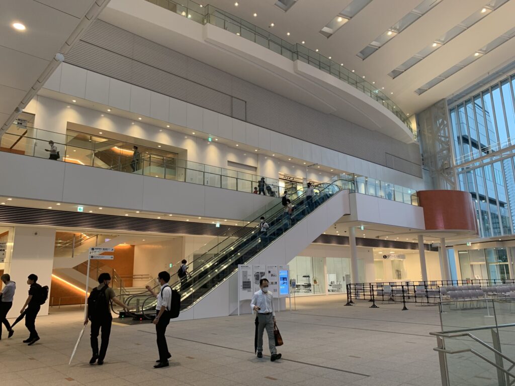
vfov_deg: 53.1
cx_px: 258
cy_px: 193
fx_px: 387
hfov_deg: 67.3
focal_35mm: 26
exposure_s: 1/72
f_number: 1.8
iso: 100
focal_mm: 4.25
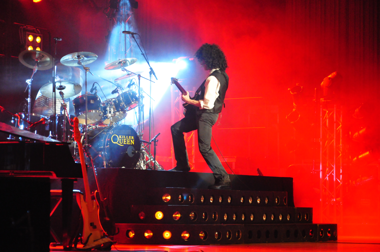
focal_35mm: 120
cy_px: 126
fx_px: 1265
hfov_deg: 17.1
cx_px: 190
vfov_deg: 11.4
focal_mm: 80
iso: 3200
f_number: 5.3
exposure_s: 1/15
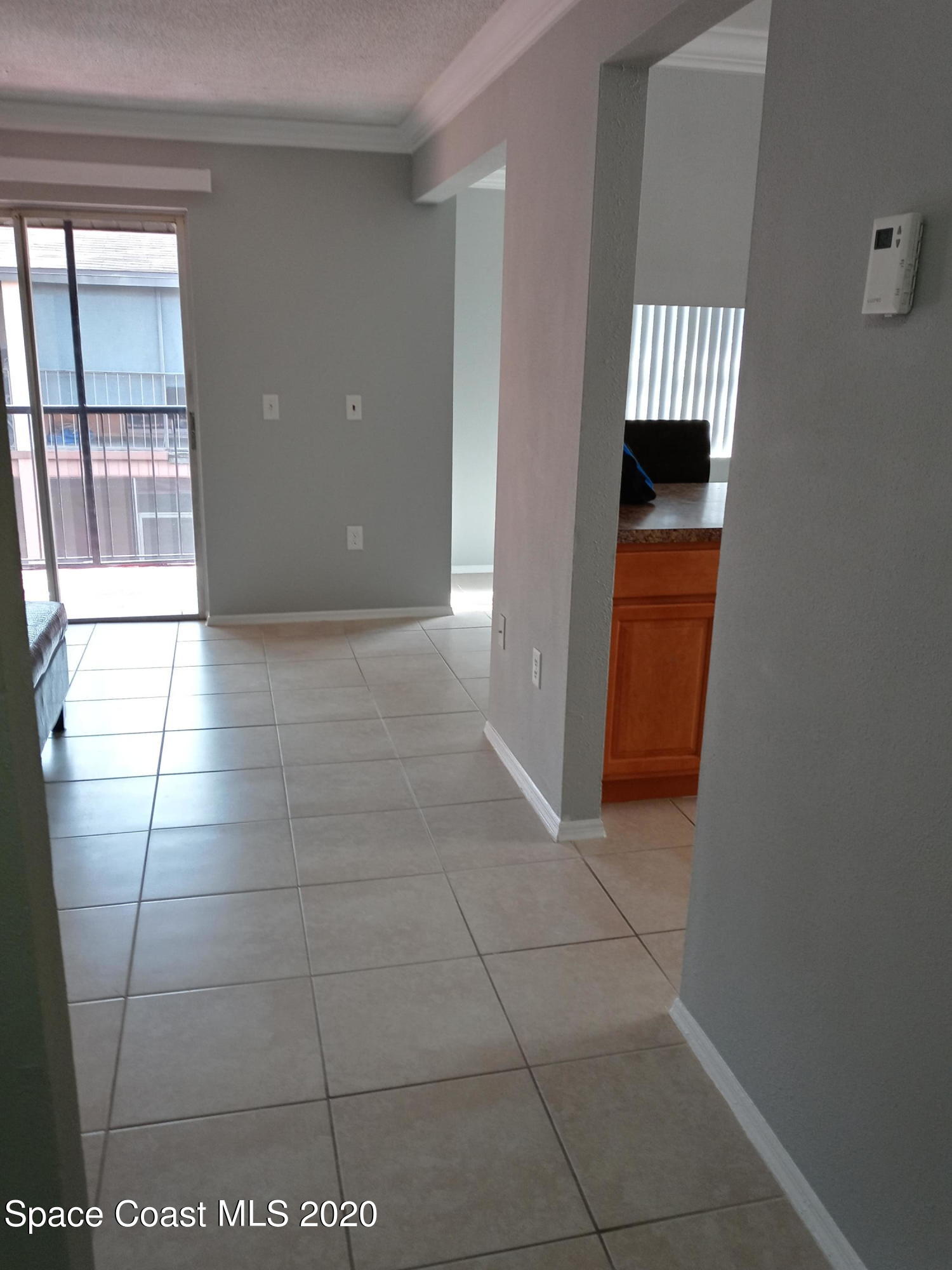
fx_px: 1027
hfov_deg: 49.7
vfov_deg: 63.4
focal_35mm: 28
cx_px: 476
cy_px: 635
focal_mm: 3.61
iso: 150
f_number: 1.8
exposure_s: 1/60
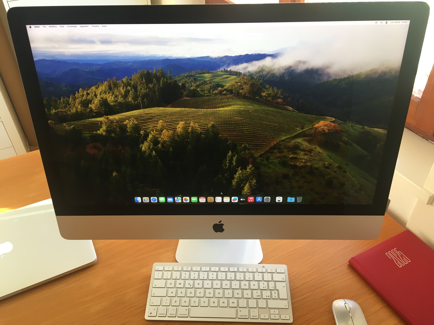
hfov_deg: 61.7
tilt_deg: -39.5
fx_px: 364
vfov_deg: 48.2
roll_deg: +1.0
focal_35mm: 29
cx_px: 217
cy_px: 162
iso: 32
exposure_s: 1/33
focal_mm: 4.15
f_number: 2.2
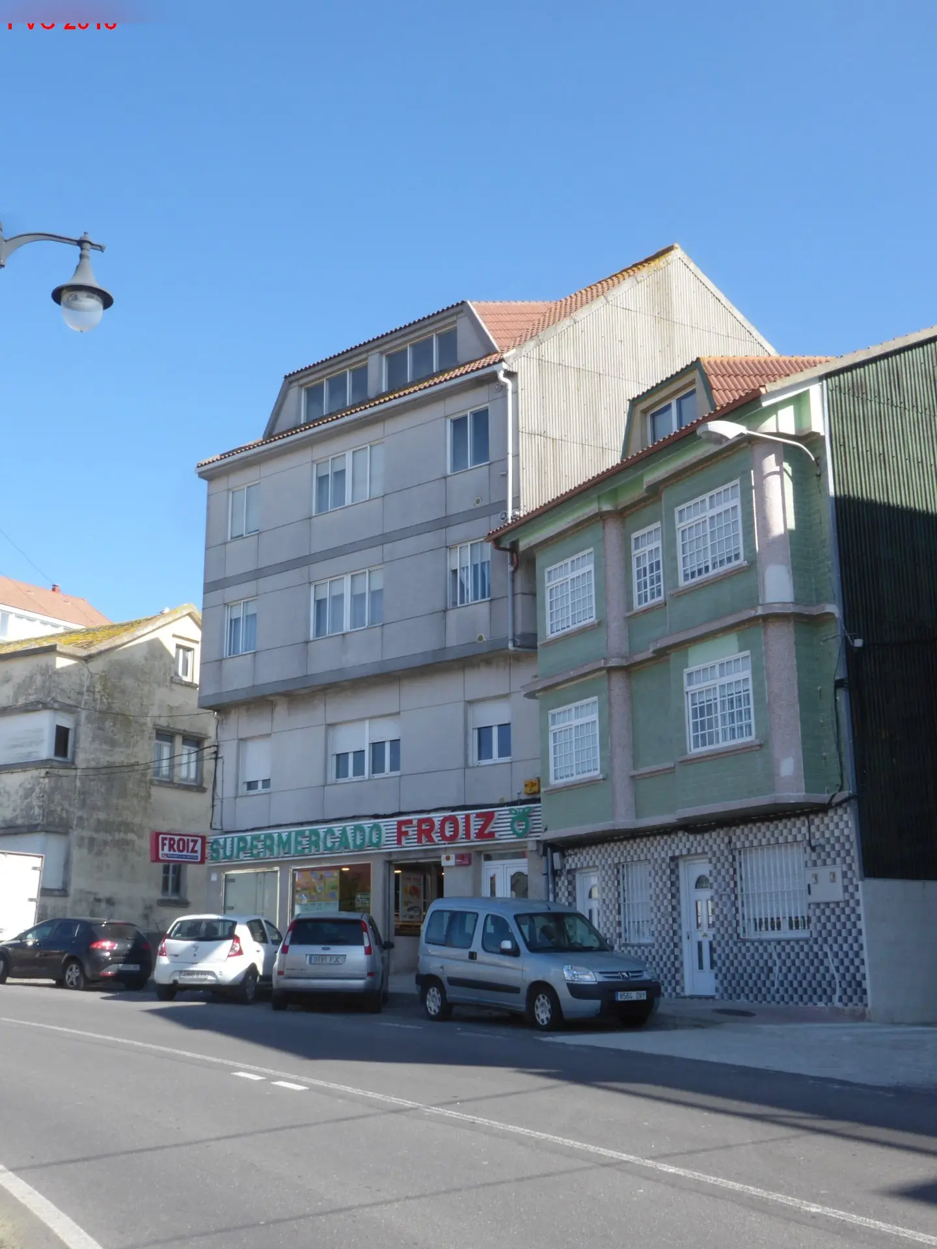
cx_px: 468
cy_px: 624
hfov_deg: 38.7
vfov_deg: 50.1
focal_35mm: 37
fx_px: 1335
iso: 80
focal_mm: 6.7
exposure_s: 1/80
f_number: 8
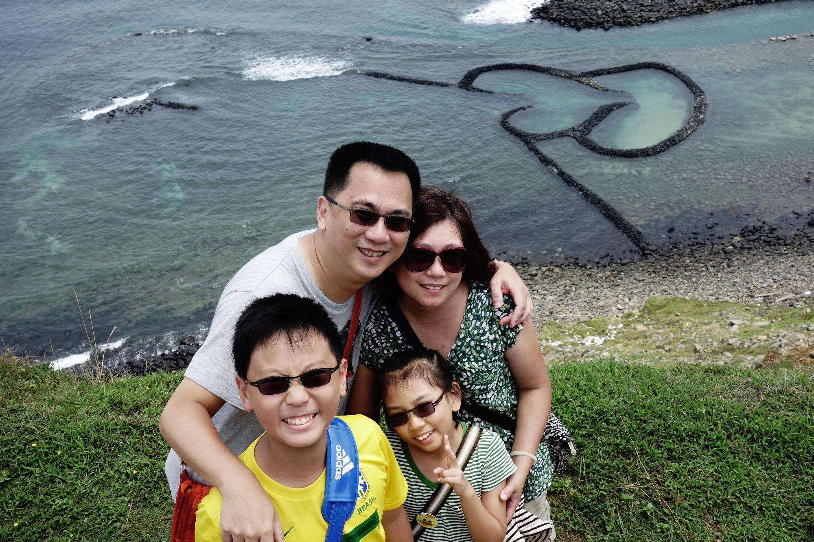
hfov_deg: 45.4
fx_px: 972
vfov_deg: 31.2
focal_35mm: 43
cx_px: 407
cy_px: 271
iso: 125
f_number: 5.6
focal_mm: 16.01
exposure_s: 1/400
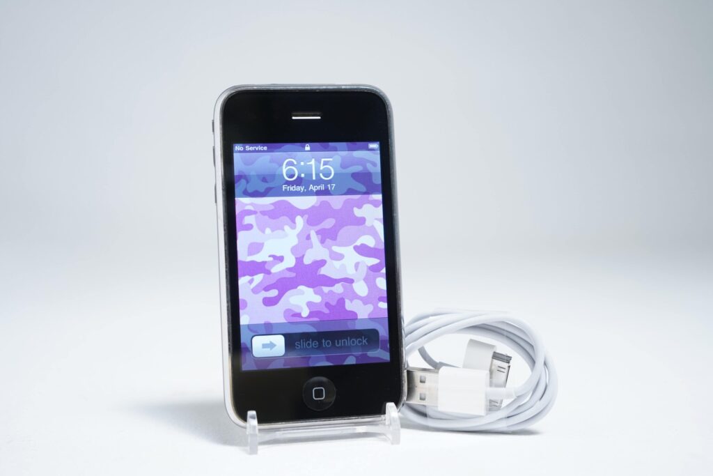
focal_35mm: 47
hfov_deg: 41.9
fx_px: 931
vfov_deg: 28.7
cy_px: 238
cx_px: 356
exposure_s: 1/20
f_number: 4.5
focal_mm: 47
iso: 400
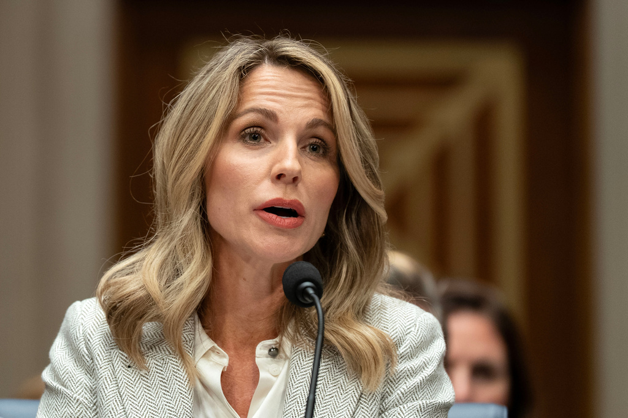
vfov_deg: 6.9
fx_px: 3488
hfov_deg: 10.3
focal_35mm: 200
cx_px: 314
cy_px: 209
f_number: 3.2
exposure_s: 1/320
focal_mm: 200
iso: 2000
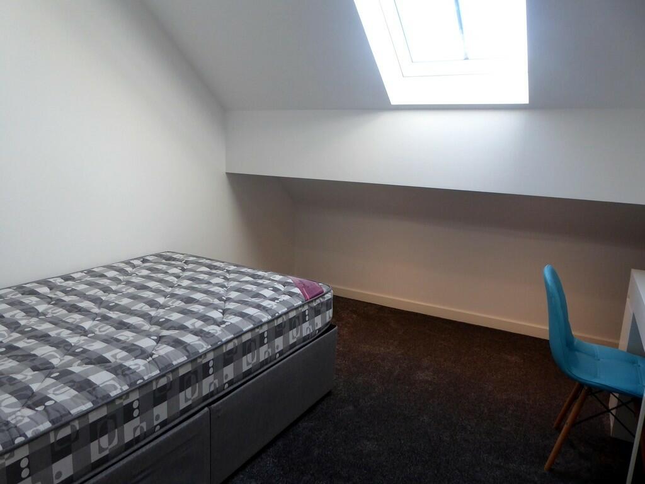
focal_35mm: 25
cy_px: 242
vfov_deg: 54.9
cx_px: 322
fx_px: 466
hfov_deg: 69.4
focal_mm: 4.3
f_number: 3.3
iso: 200
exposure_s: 1/60
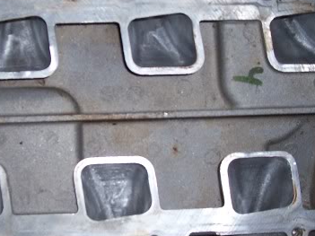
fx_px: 564
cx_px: 106
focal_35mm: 62
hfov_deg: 31.0
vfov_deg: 23.6
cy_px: 115
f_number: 2.7
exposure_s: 1/60
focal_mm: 5.6
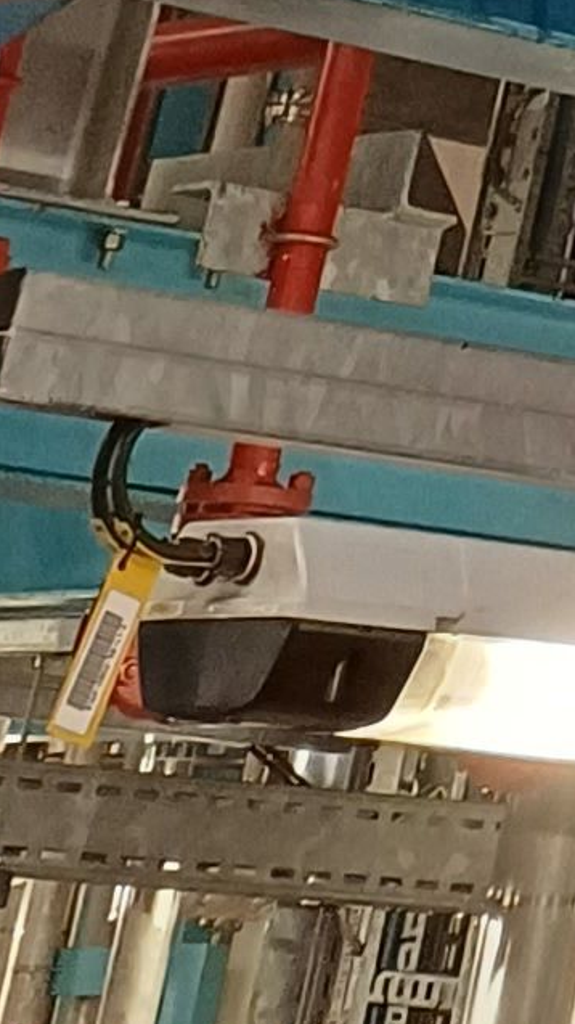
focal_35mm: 171
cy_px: -2117
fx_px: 4638
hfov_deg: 6.1
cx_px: 2136
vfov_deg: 9.6
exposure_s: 1/50
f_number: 1.8
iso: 400
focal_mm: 4.65
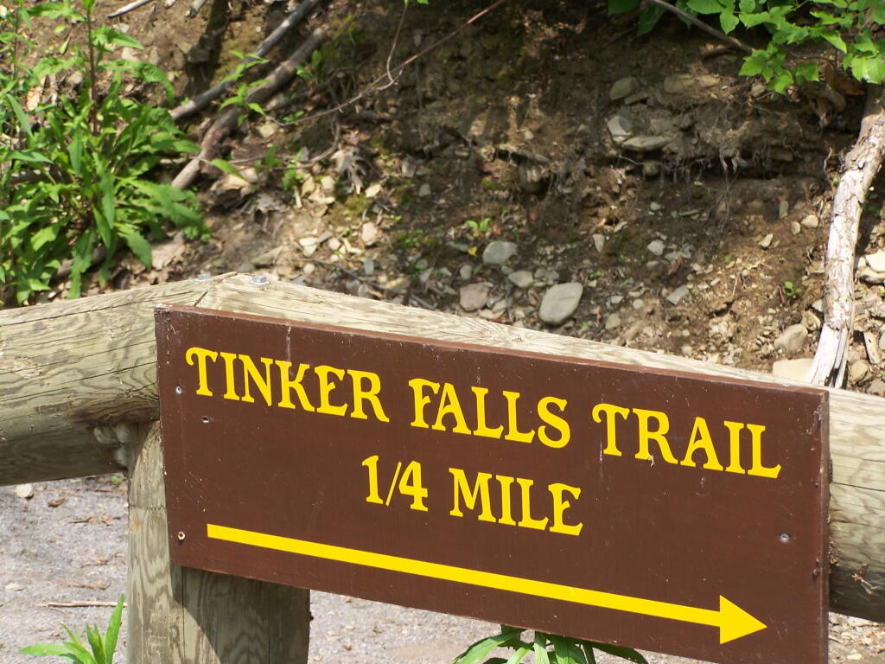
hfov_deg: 16.8
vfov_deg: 12.7
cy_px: 332
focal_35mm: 117
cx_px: 442
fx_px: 2991
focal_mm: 19.4
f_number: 3.2
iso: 80
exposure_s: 1/500
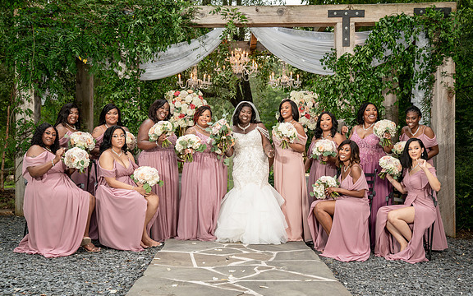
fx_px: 554
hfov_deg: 46.2
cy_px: 147
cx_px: 246
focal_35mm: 43
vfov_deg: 29.9
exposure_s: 1/200
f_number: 4
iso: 640
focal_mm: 40
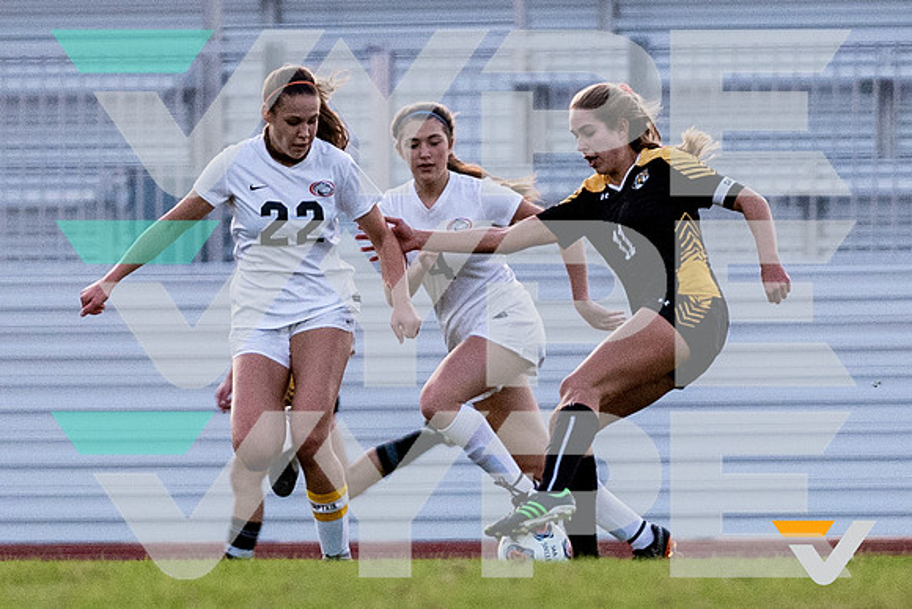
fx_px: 20087
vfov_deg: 1.7
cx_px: 567
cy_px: 346
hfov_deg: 2.6
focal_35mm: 793
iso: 1250
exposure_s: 1/1600
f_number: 2.8
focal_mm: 200
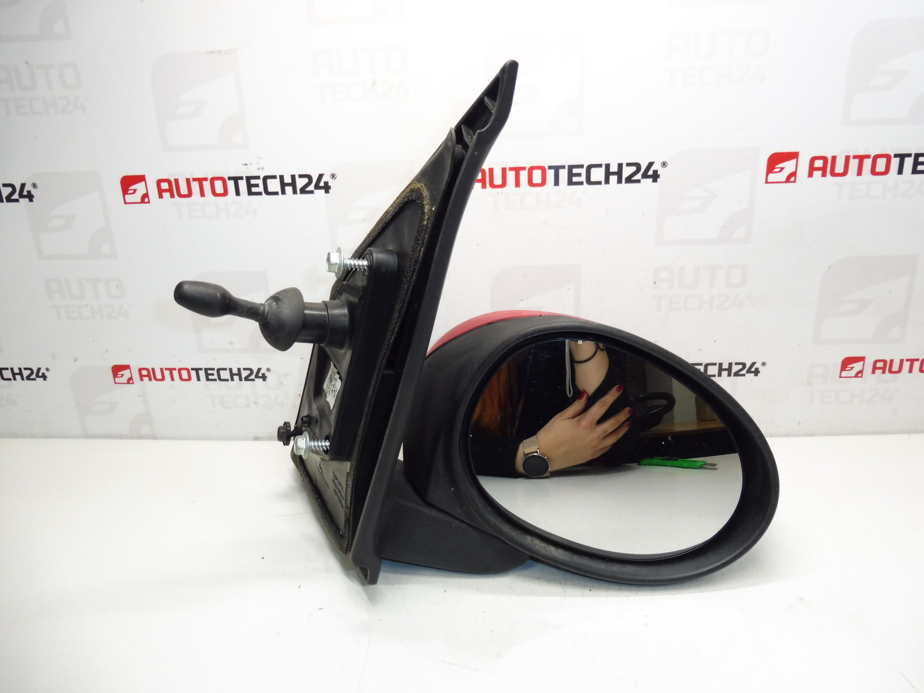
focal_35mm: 24
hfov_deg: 71.6
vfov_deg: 56.8
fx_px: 641
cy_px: 346
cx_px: 462
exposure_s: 1/60
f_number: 3.5
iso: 200
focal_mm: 4.3
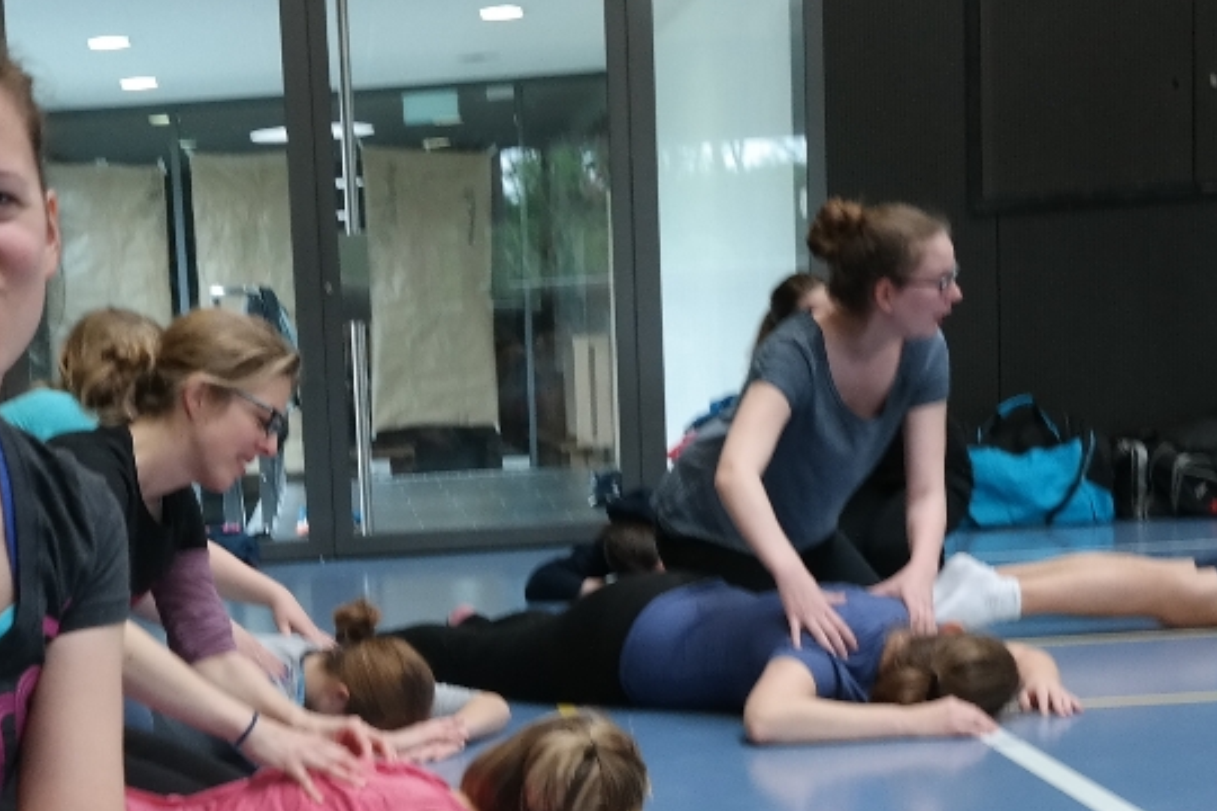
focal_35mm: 80
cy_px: 874
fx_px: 2704
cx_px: 205
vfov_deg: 16.6
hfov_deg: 24.9
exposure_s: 1/40
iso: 400
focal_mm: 18
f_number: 6.3
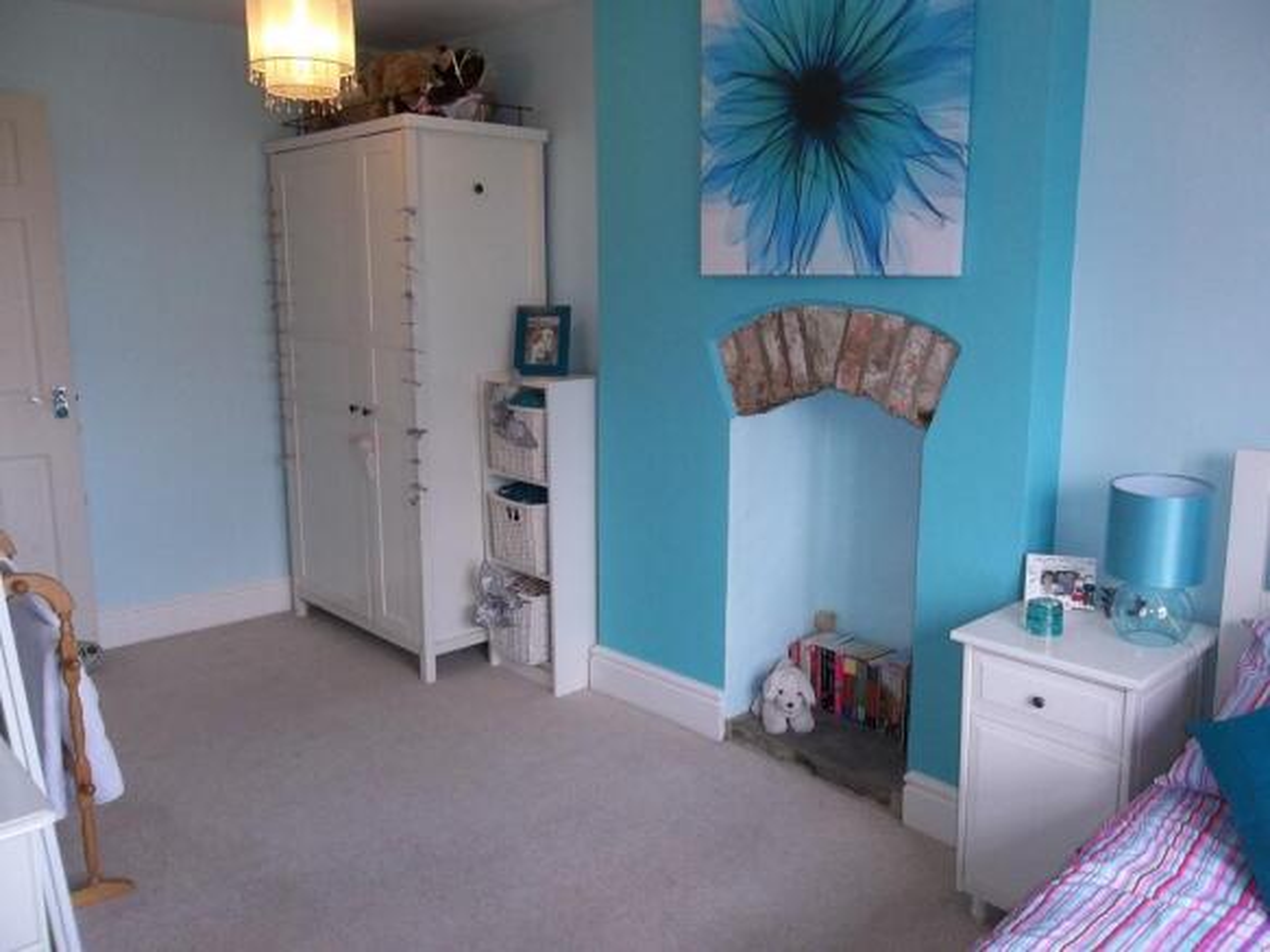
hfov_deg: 65.3
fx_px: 990
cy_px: 476
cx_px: 635
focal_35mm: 27
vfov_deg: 51.3
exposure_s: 1/30
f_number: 3.5
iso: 160
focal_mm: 4.9
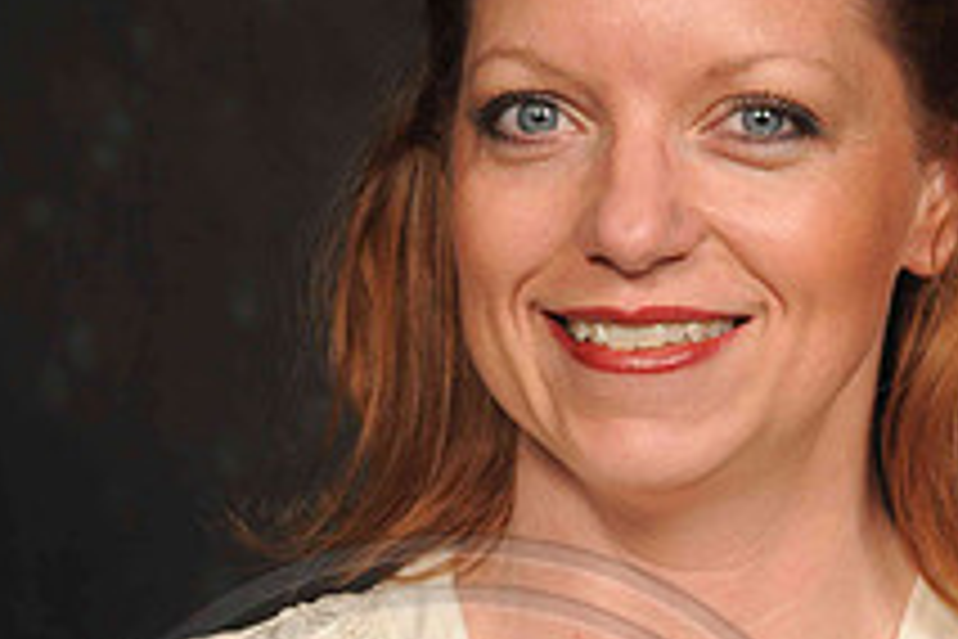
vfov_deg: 3.9
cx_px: 645
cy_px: 392
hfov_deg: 5.8
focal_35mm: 354
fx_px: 9420
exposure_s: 1/125
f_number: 5.6
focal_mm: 112
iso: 200
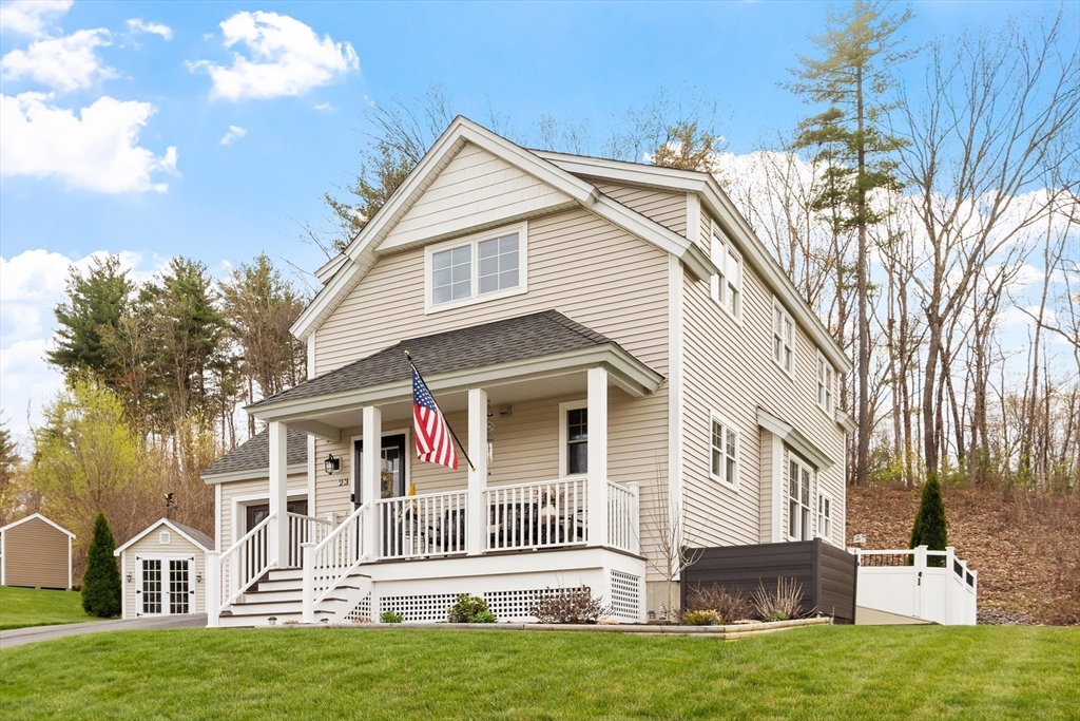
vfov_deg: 43.6
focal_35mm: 30
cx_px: 540
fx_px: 900
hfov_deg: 61.9
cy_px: 360
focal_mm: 20
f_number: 8
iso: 100
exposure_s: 1/200
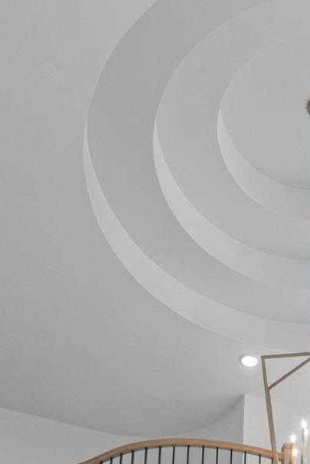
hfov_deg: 23.0
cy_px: 668
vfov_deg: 26.7
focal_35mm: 57
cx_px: 295
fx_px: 735
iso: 250
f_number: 9
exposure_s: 1/15
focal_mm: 16
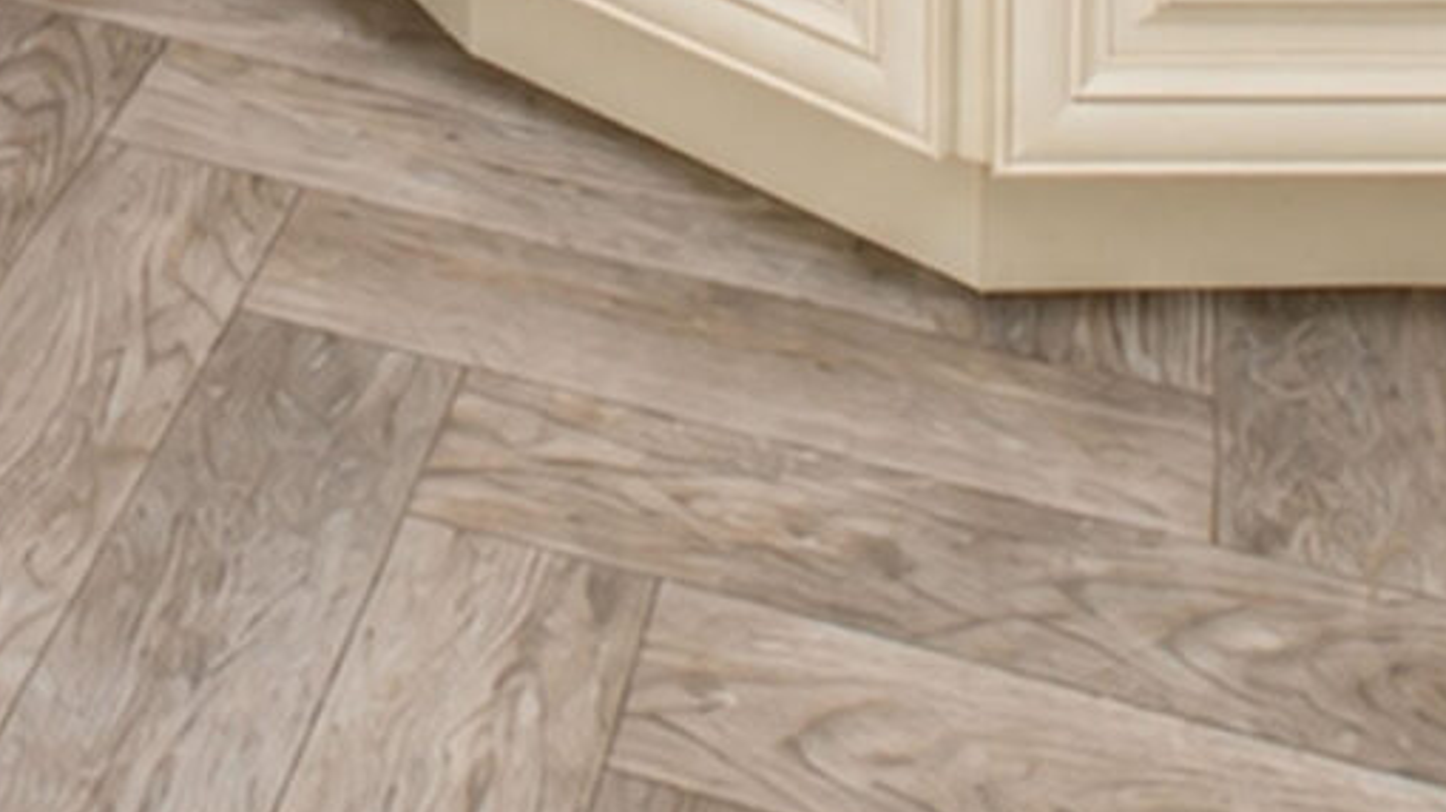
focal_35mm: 79
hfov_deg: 25.6
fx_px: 3028
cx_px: 26
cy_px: -1543
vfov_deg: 10.9
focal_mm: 10
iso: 1250
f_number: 11
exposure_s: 1/60
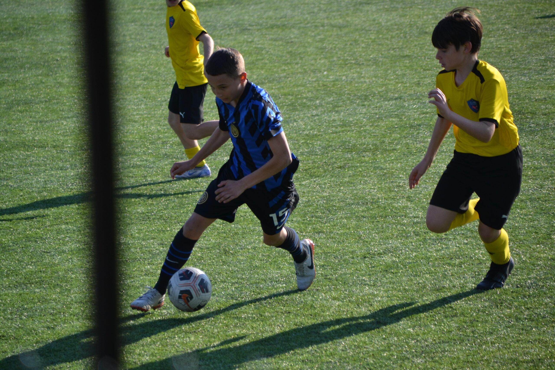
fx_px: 4162
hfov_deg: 7.6
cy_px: 185
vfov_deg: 5.1
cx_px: 278
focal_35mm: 270
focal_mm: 180
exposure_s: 1/1000
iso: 400
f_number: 6.3
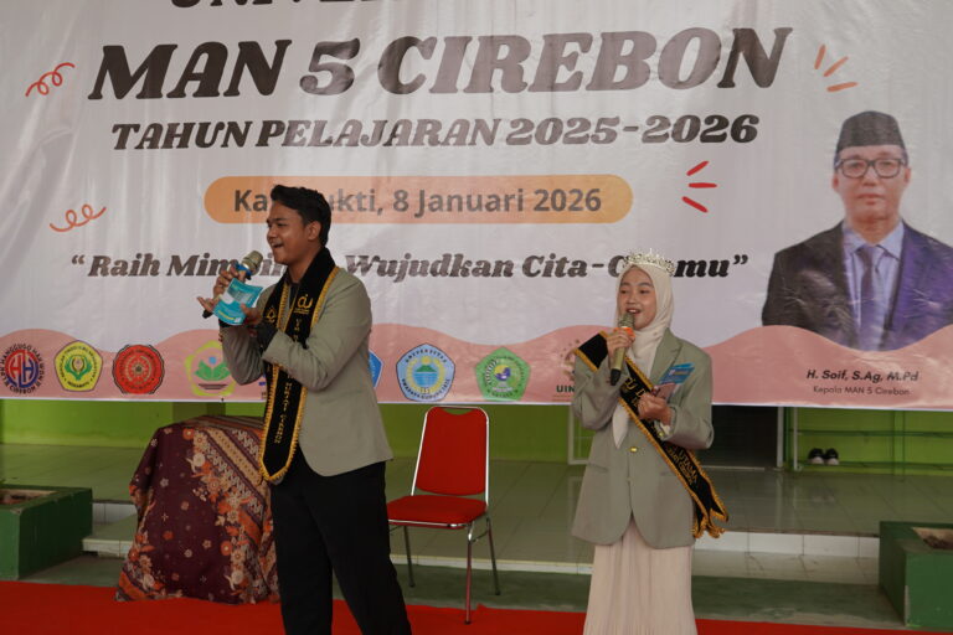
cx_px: 476
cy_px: 318
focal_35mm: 42
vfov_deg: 31.9
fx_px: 1112
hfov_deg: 46.4
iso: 125
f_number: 4
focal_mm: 28
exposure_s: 1/160
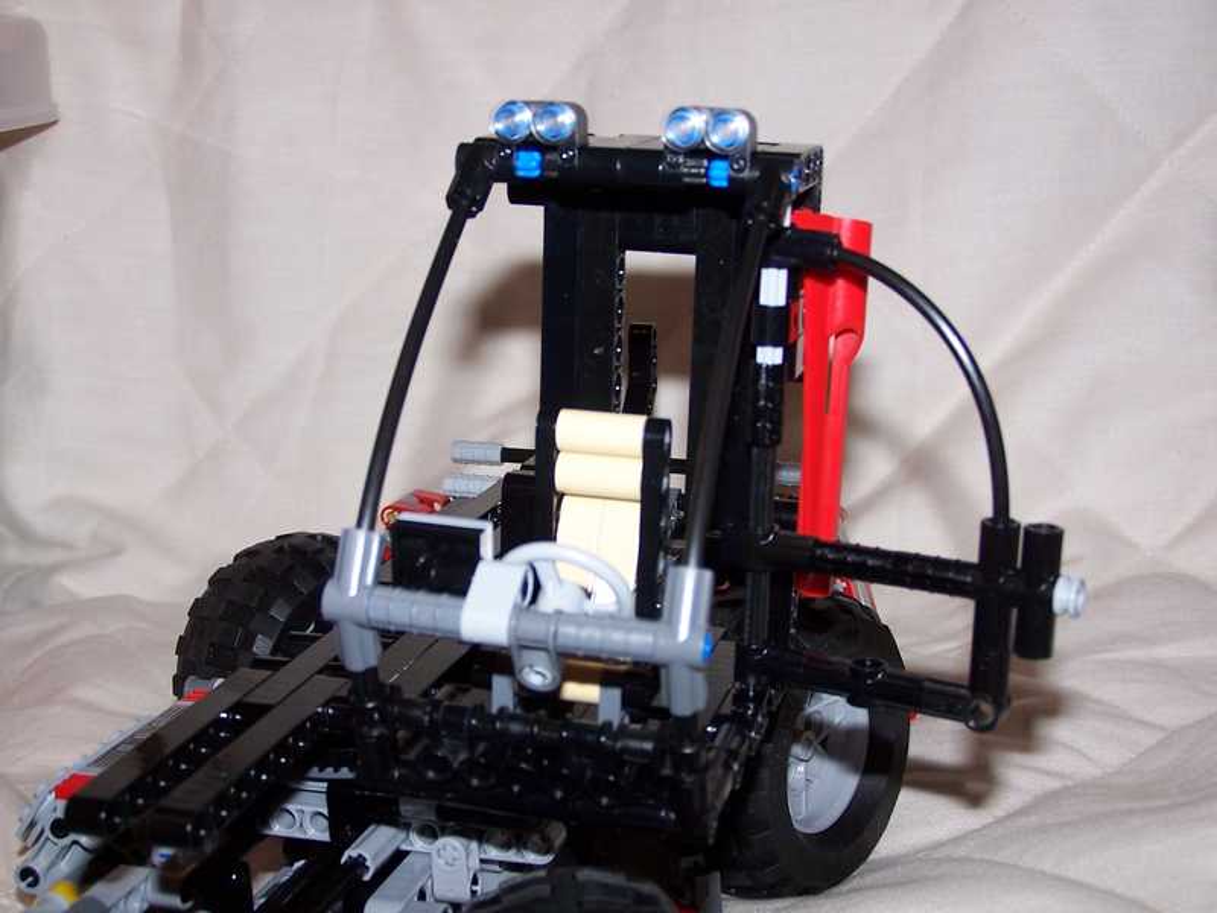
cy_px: 456
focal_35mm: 59
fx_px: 2074
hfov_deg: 32.7
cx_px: 608
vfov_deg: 24.8
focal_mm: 9.8
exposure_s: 1/60
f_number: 3.2
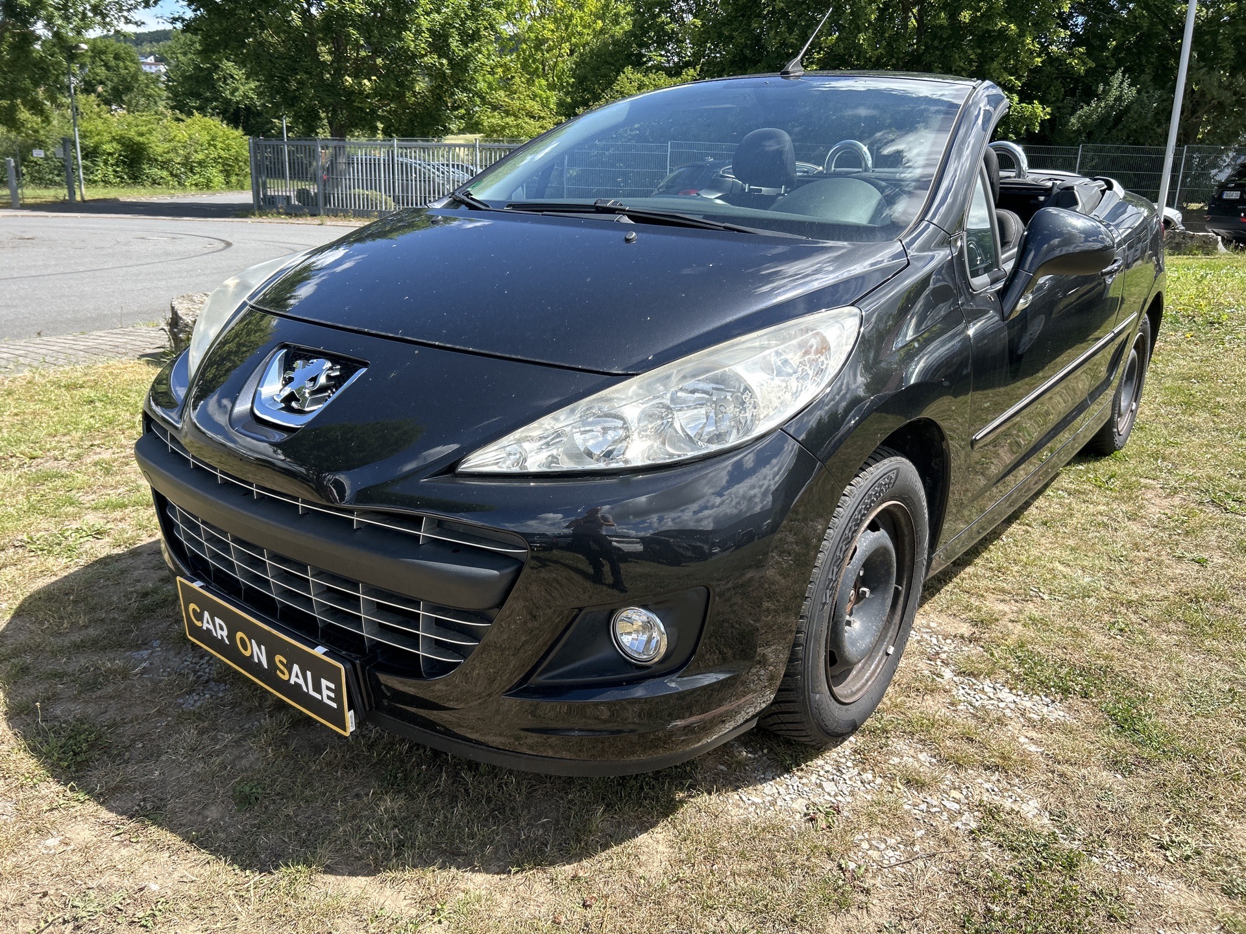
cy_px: 467
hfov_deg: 67.3
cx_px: 623
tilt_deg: -13.8
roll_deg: -2.3
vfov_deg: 53.1
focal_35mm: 26
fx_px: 936
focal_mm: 5.7
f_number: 1.5
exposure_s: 1/1669
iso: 50
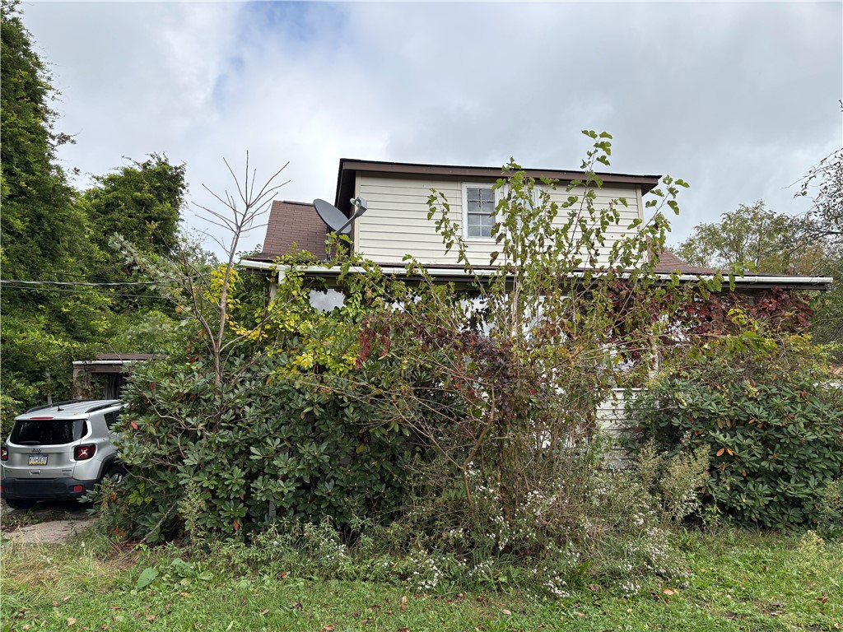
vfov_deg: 53.1
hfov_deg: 67.3
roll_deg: +1.7
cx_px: 422
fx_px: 633
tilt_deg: +10.6
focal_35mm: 26
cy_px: 316
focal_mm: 5.96
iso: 50
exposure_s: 1/2364
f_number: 1.6
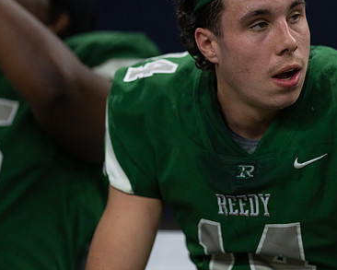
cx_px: 263
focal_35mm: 215
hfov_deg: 9.0
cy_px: 108
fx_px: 2145
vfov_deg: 7.2
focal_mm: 135
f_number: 1.8
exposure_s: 1/1600
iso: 1000
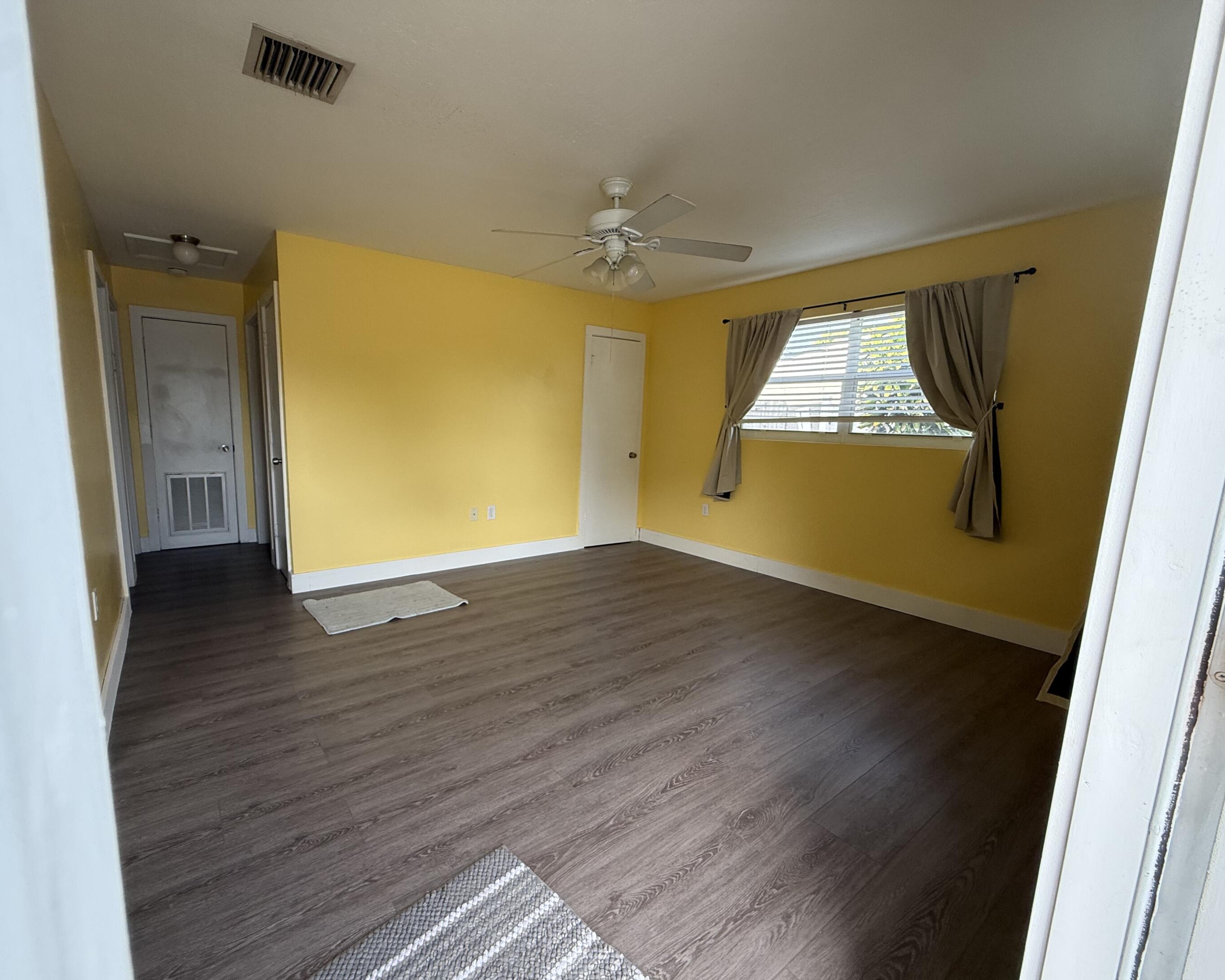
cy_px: 501
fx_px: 544
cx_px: 554
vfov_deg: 84.0
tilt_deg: -9.1
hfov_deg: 96.5
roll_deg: -0.7
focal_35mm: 15
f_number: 2.2
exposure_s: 1/99
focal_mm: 2.22
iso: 125
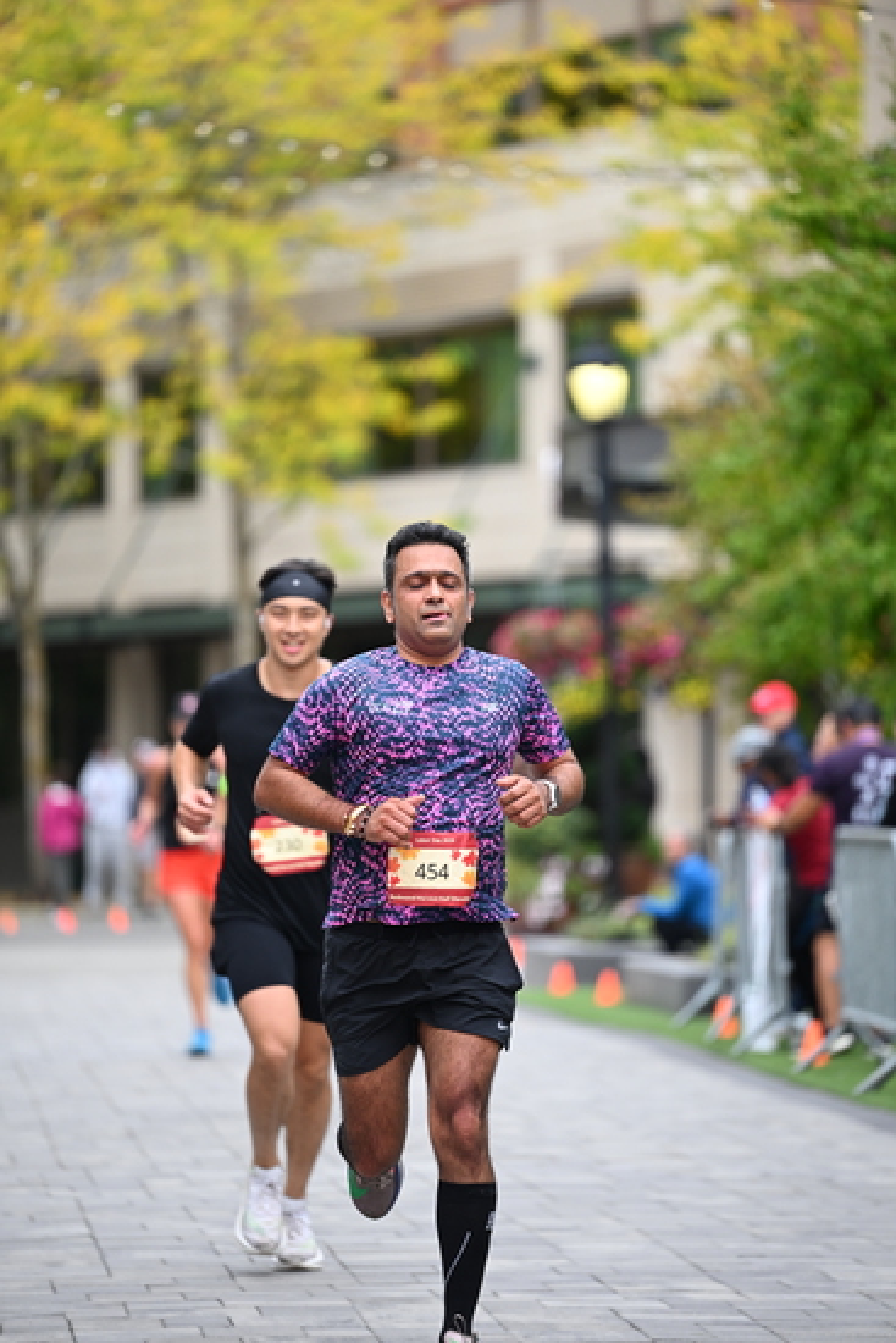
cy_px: 672
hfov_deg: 7.4
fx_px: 6902
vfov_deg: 11.1
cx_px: 448
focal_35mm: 185
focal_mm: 185
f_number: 2.8
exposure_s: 1/1600
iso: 640
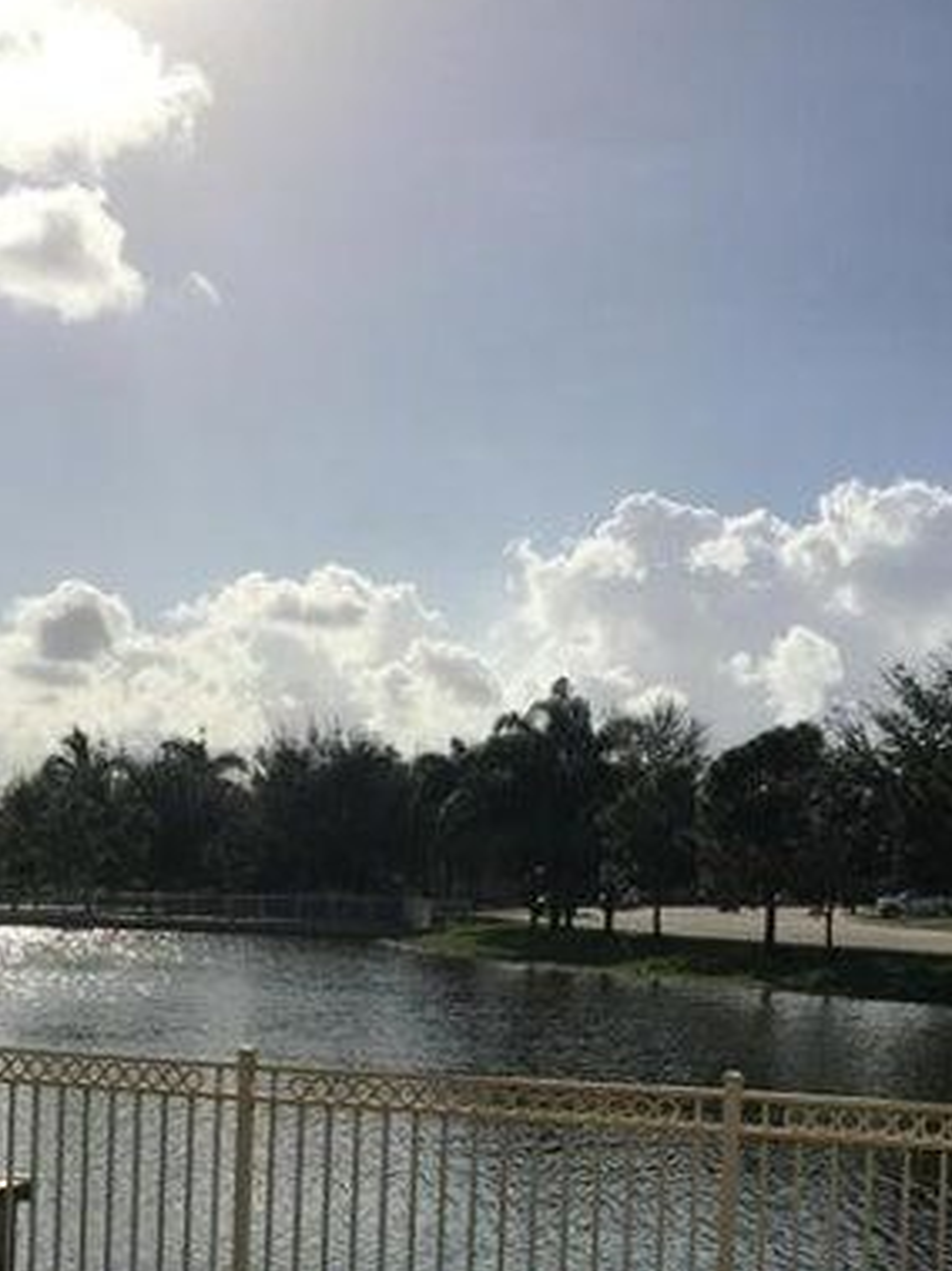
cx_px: 295
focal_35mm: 51
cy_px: 988
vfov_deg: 36.4
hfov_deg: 28.3
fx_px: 1871
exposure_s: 1/5495
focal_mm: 4.15
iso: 25
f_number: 2.2
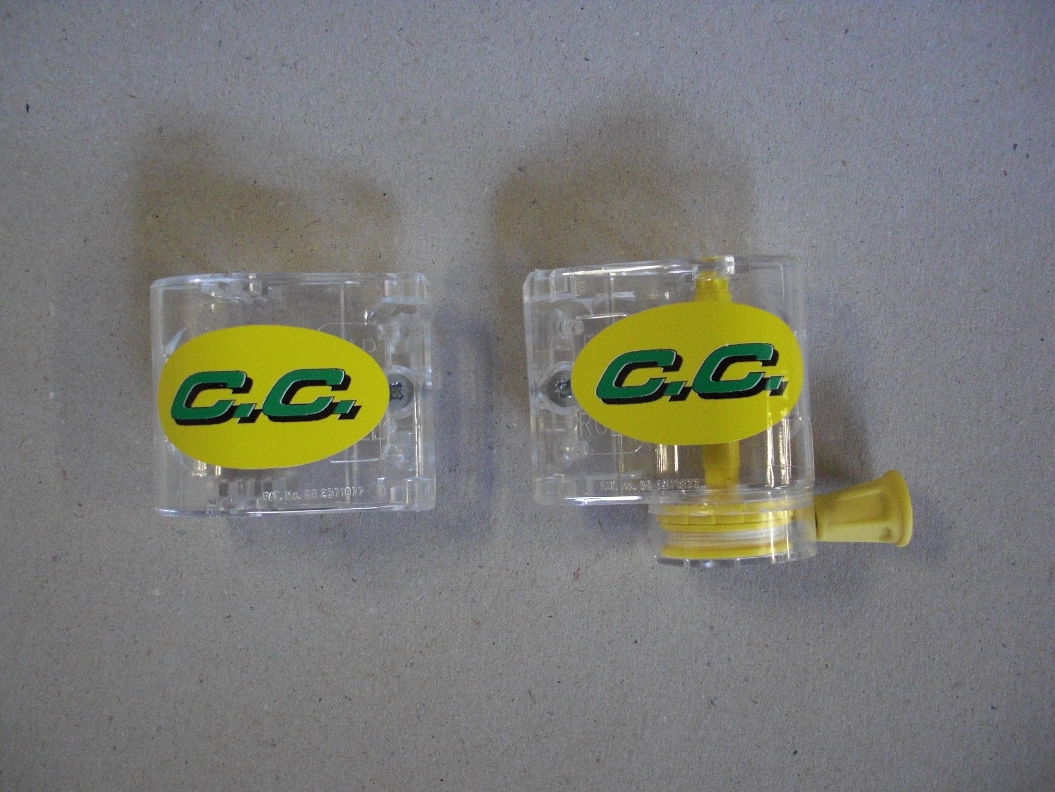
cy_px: 396
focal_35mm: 36
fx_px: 1097
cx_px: 528
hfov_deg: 51.4
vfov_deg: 39.7
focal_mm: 6.3
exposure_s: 1/125
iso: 400
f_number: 2.8
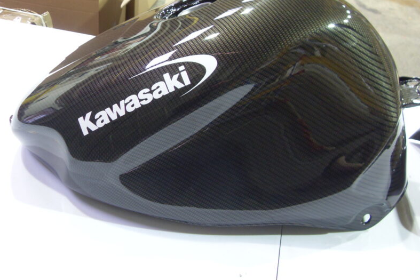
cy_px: 129
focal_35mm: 37
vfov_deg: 35.9
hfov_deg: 51.9
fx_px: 432
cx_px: 210
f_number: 2.8
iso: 200
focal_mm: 6.3
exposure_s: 1/8
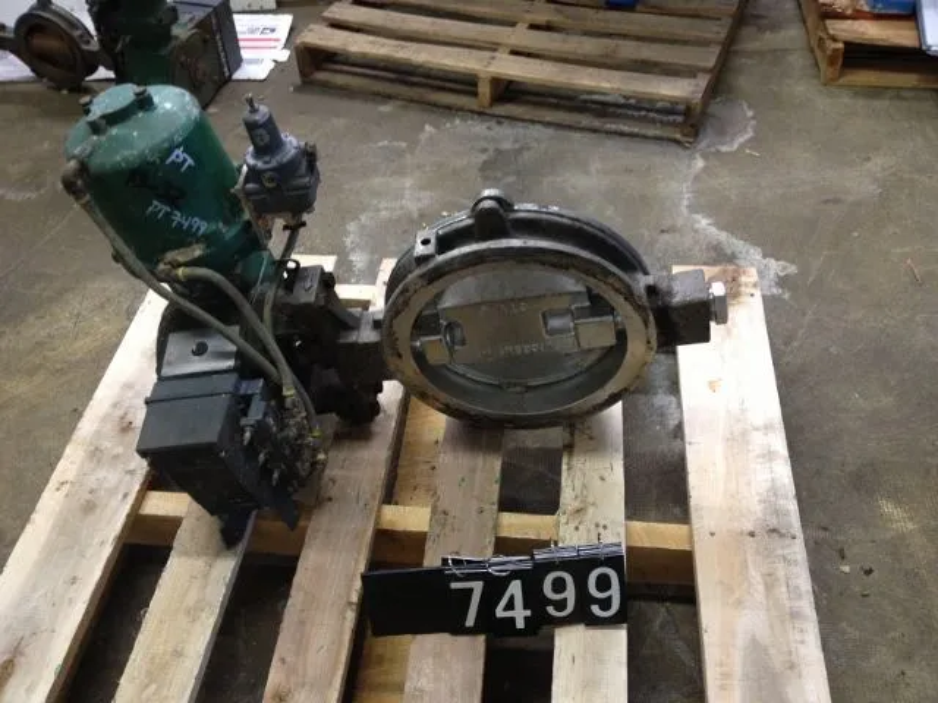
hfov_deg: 52.6
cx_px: 469
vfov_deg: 40.7
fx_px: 948
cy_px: 352
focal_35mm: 35
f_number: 2.4
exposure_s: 1/20
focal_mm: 4.28
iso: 160
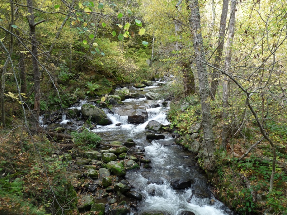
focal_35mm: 27
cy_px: 108
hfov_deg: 65.3
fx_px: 224
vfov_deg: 51.4
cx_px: 144
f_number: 2.8
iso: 100
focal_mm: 4.8
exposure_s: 1/60
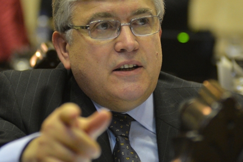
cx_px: 146
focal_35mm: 144
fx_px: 972
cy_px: 42
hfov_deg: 14.2
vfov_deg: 9.5
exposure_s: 1/200
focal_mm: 80
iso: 3200
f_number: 2.8
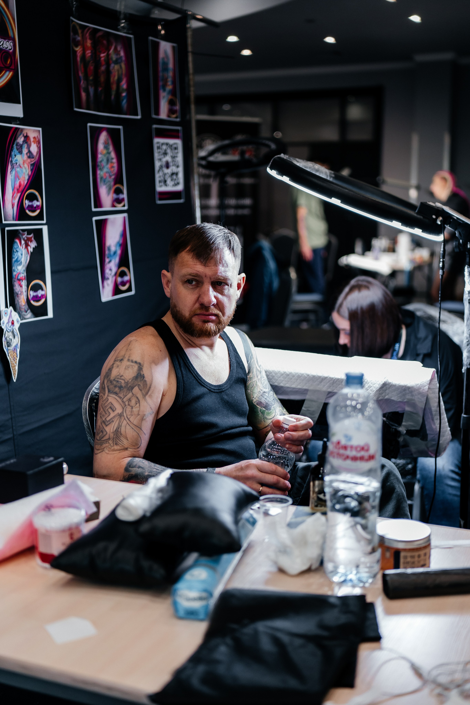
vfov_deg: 43.6
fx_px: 881
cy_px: 352
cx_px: 235
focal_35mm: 45
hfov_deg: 29.9
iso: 640
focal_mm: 45
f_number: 1.8
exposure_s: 1/100
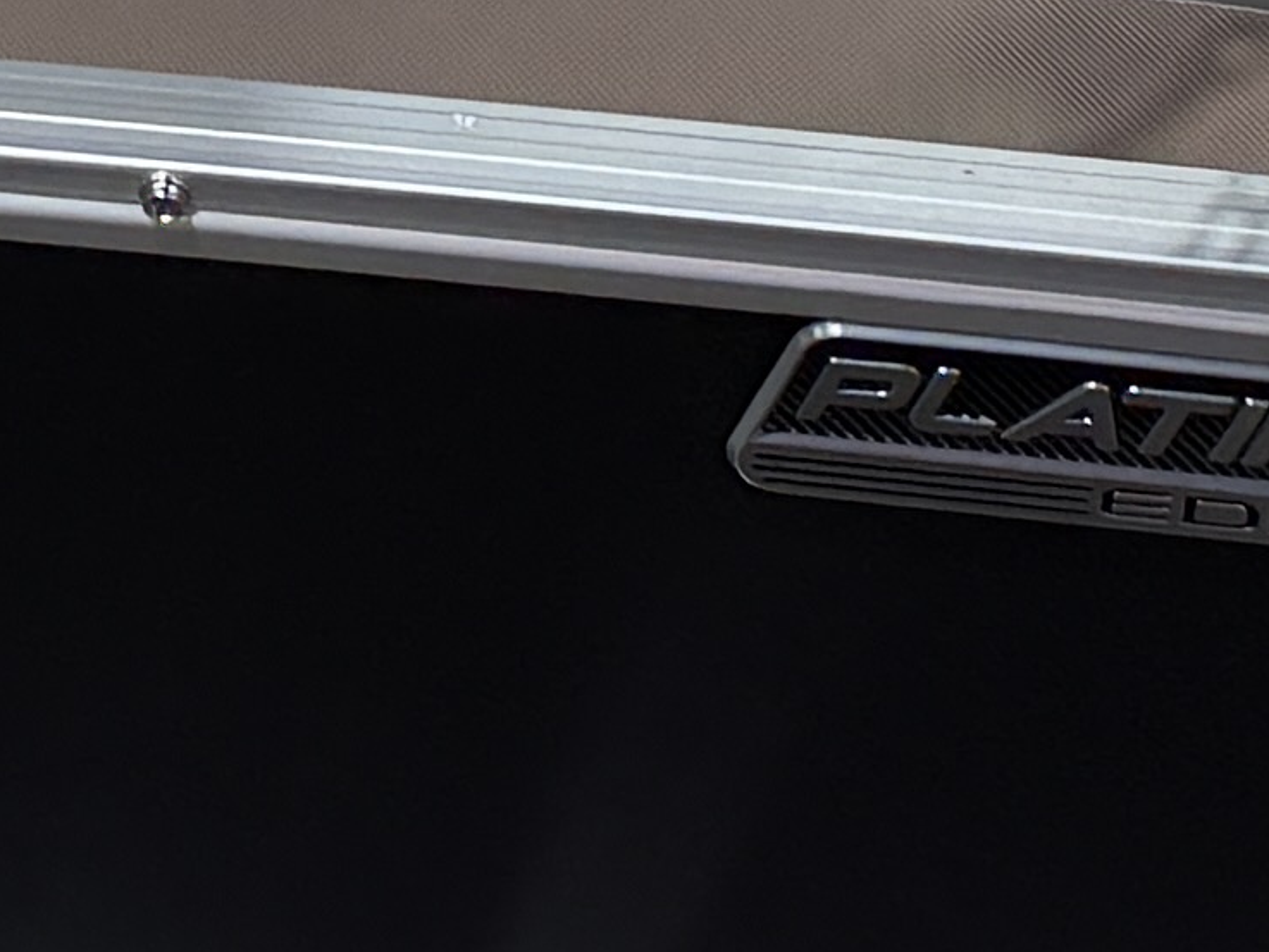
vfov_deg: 7.7
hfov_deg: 10.4
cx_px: -463
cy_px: -947
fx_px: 6820
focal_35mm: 186
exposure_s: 1/120
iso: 100
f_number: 1.78
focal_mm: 6.76
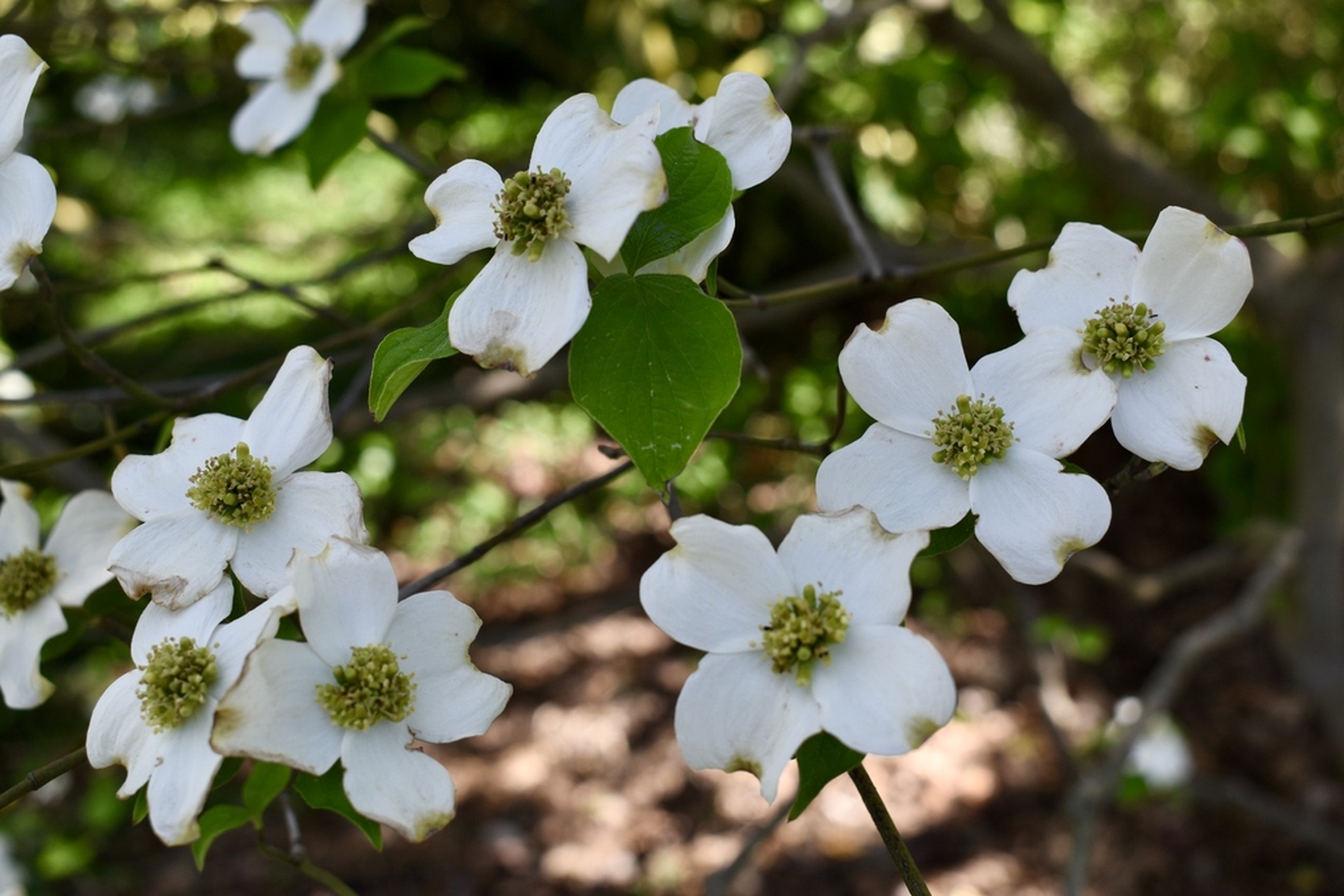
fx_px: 1736
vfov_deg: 29.0
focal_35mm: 46
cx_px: 672
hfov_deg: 42.3
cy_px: 448
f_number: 6.3
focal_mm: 31
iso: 100
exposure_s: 1/160
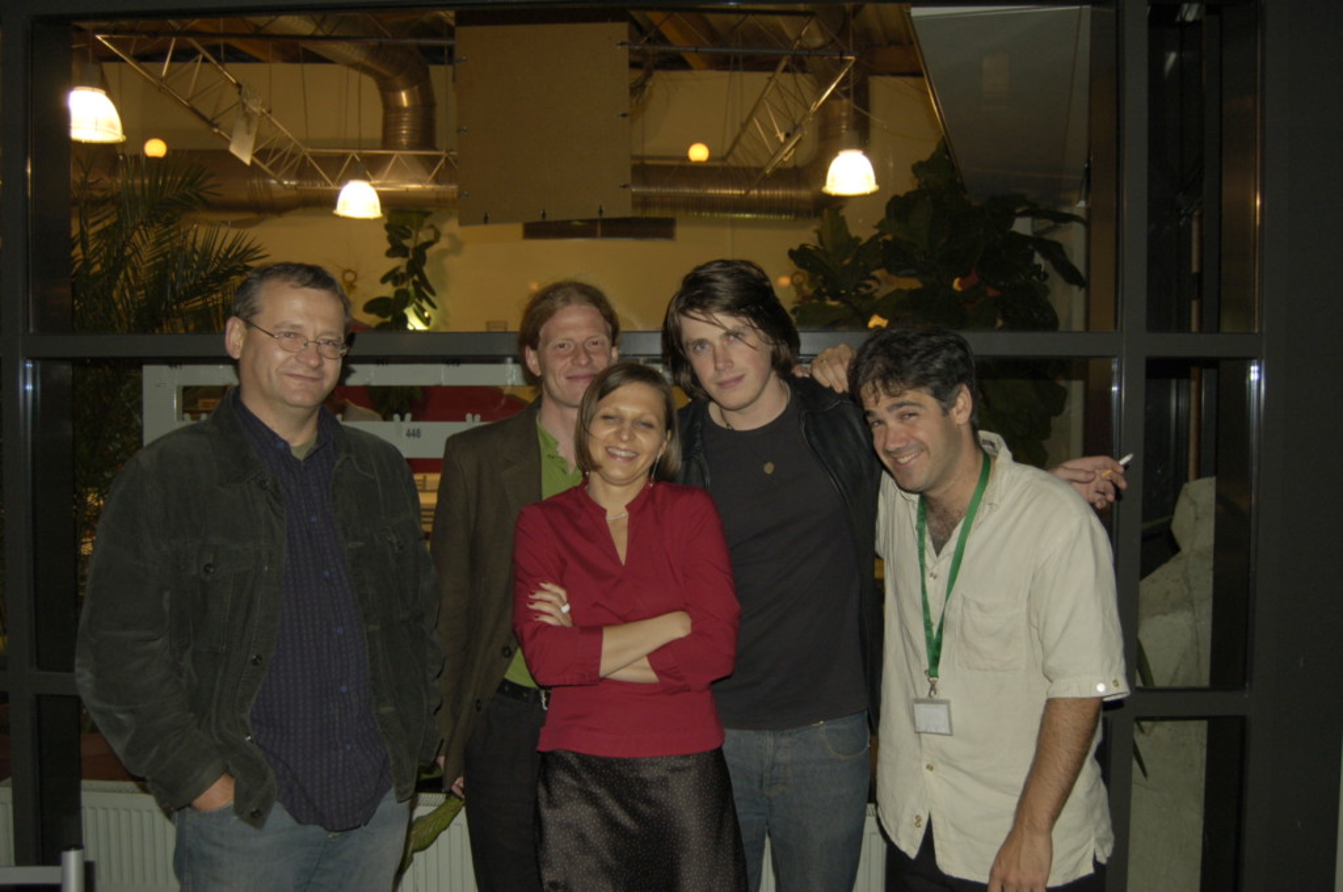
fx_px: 1118
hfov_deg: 62.0
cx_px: 672
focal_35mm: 30
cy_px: 446
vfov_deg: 43.5
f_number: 3.8
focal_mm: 20
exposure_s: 1/60
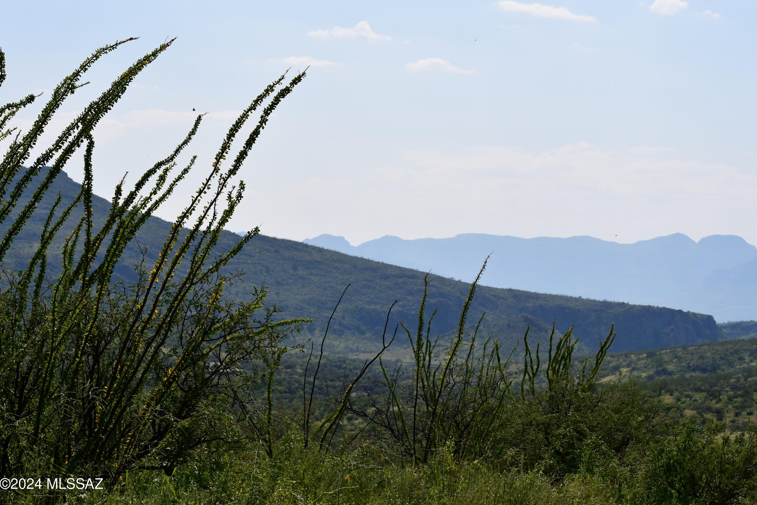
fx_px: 2502
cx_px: 383
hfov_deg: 17.2
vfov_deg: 11.5
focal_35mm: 119
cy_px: 250
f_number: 14
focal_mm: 78
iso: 800
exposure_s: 1/2000
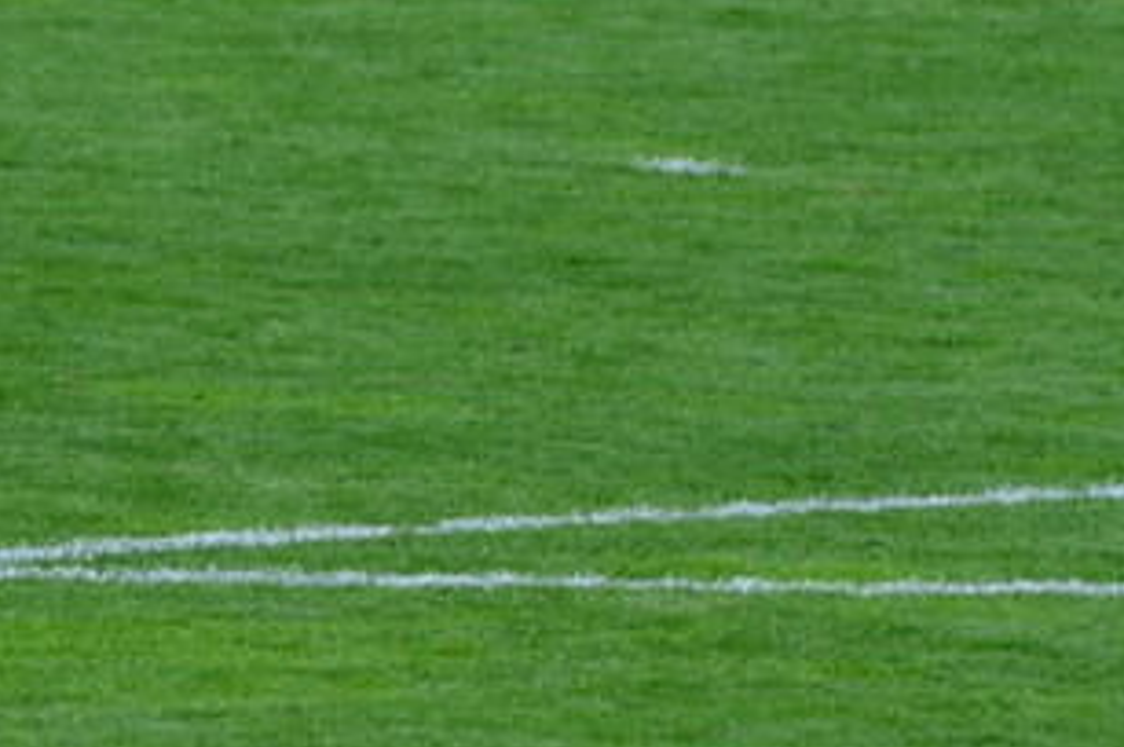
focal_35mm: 1221
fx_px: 38081
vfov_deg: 1.1
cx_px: -644
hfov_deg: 1.7
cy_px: 262
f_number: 7.1
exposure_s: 1/400
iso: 250
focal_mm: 250
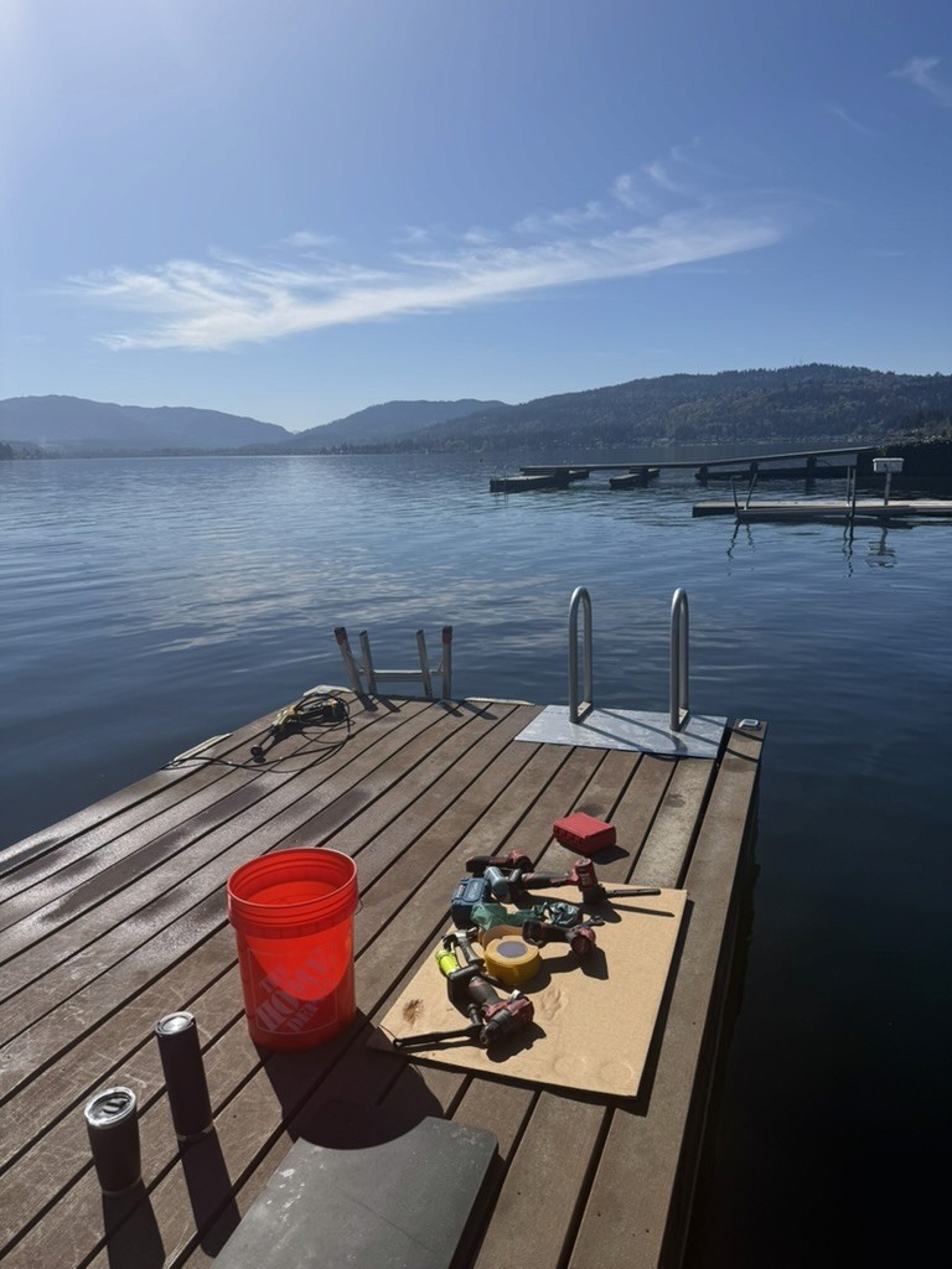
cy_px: 634
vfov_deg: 71.6
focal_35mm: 24
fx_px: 880
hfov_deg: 56.8
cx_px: 476
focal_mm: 6.76
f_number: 1.78
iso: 80
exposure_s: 1/10309
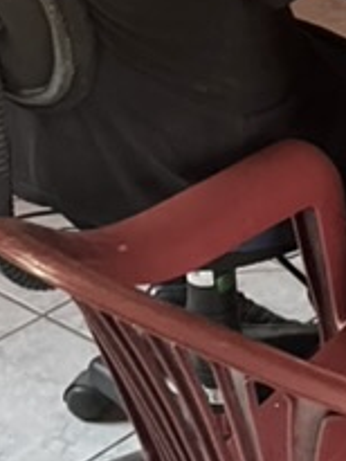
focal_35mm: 130
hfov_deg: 11.0
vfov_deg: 14.7
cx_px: 530
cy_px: -70
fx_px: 1731
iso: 640
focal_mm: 5.1
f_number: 1.6
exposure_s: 1/30
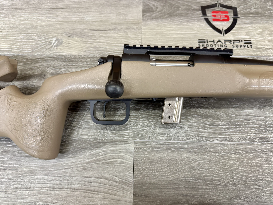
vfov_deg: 56.8
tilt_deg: -69.8
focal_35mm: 24
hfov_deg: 71.6
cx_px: 136
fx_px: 189
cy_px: 102
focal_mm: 6.76
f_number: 1.78
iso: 125
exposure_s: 1/60
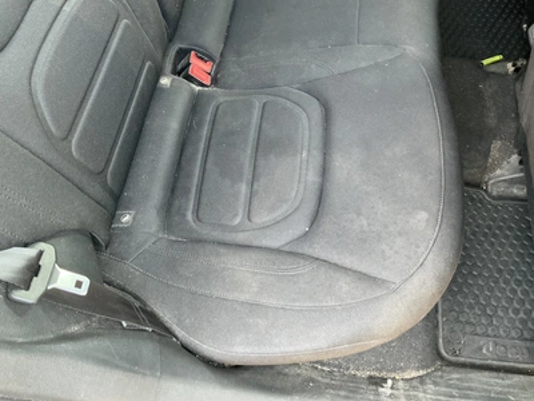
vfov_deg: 49.7
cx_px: 267
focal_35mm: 28
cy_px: 200
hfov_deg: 63.4
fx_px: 432
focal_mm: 3
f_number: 1.8
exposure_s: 1/60
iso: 200
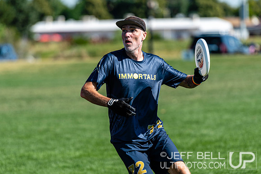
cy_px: 87
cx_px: 130
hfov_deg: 6.9
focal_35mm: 300
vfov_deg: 4.6
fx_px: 2175
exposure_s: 1/1600
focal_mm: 200
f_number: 3.2
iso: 100
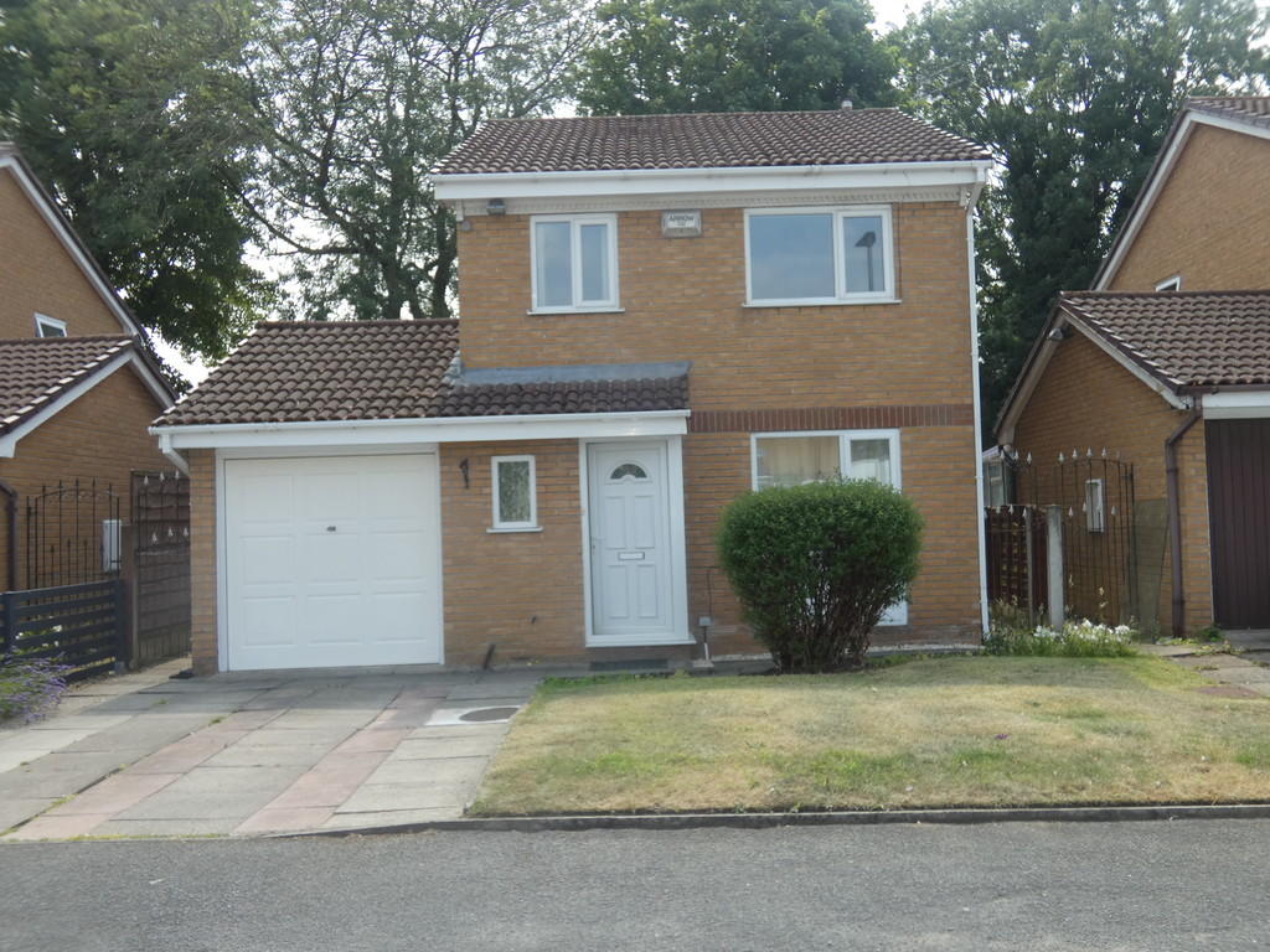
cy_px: 476
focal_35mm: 31
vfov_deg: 45.4
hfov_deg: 58.4
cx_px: 635
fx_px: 1137
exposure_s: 1/500
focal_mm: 5.5
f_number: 3.3
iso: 80
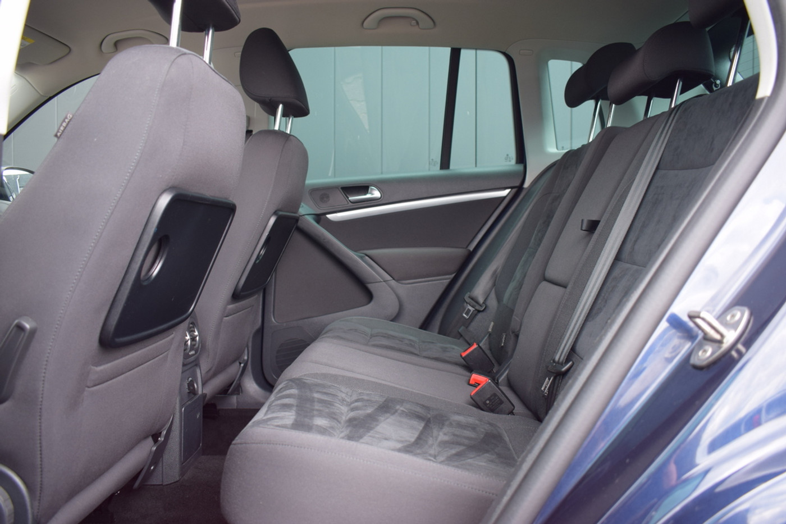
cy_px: 262
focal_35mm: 30
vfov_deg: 43.6
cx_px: 393
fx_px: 655
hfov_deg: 61.9
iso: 400
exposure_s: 1/80
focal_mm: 20
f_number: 4.5
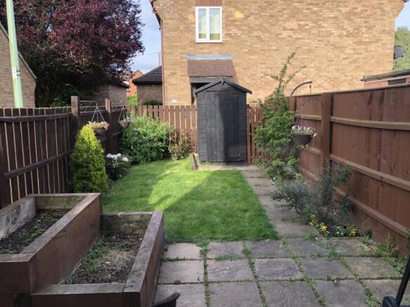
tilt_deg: -7.5
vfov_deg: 49.7
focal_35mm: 28
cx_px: 205
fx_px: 332
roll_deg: -0.4
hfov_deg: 63.5
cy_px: 154
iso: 20
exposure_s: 1/276
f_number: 1.8
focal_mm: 3.99
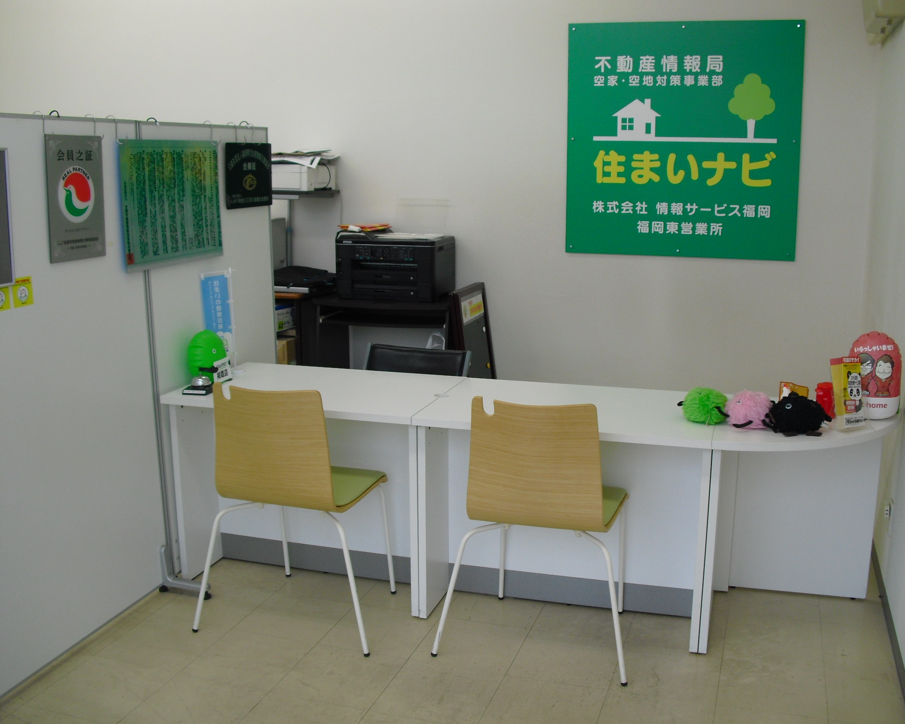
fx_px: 1018
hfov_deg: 47.9
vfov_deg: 39.2
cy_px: 362
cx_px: 481
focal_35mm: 38
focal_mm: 6.3
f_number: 3.1
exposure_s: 1/80
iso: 100
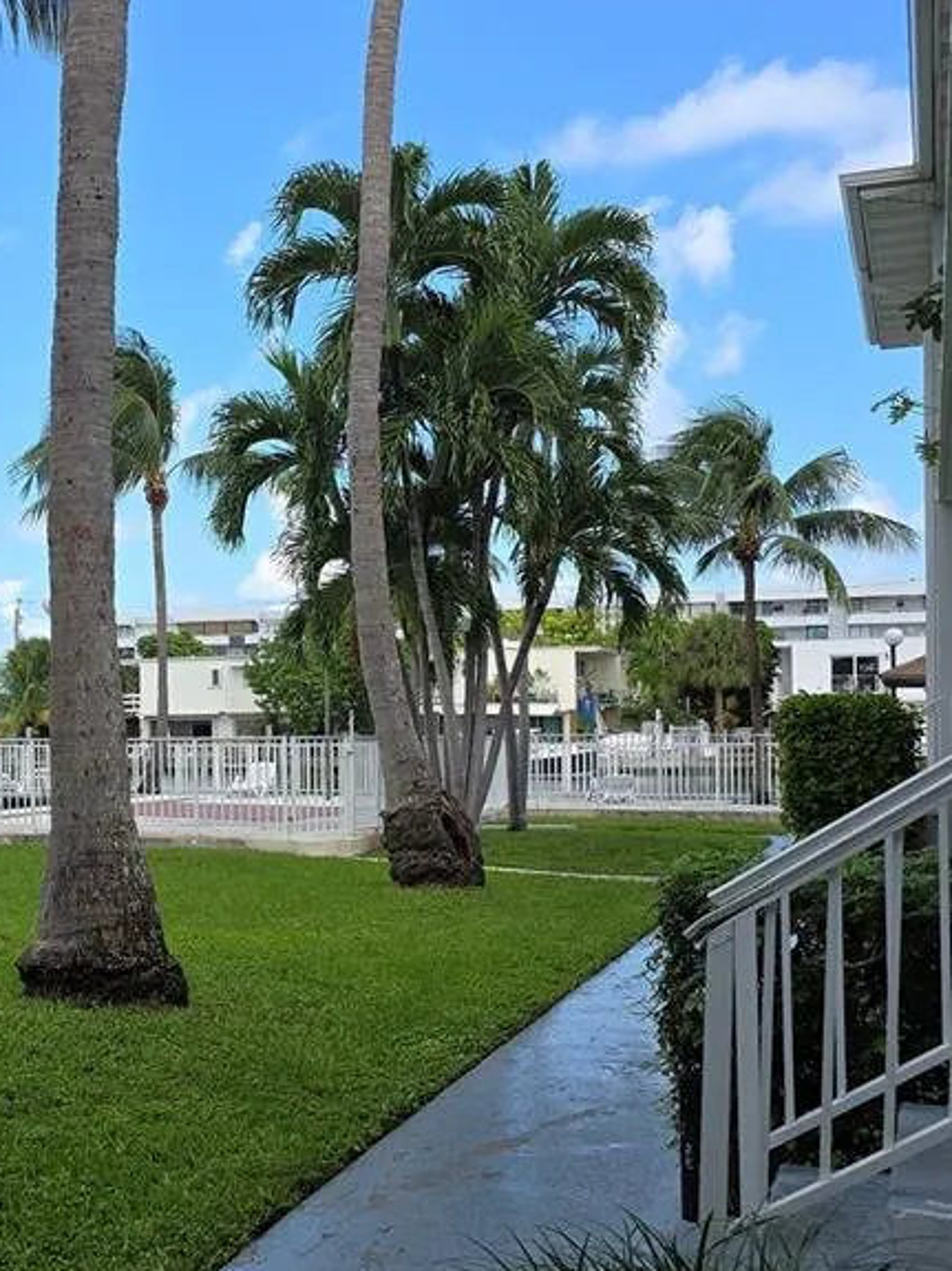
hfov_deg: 28.7
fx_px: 1761
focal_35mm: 48
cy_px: 725
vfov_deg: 39.6
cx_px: 44
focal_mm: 6.3
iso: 12
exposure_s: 1/479
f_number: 1.7
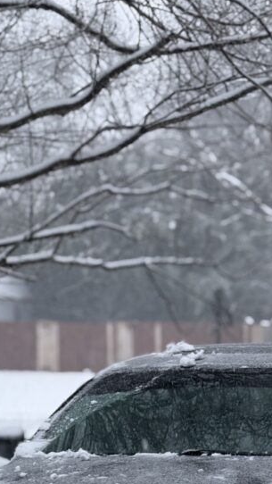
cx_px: 218
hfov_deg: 4.9
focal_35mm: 247
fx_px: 3166
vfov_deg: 8.7
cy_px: 374
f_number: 2.8
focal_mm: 15.66
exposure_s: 1/265
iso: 64
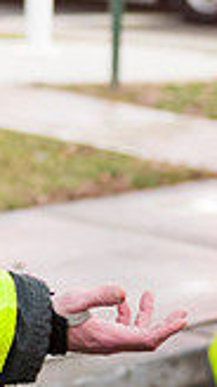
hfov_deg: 6.6
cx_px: -193
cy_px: -5
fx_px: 1825
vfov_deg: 12.0
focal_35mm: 178
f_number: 3.2
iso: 2000
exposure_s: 1/250
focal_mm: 48
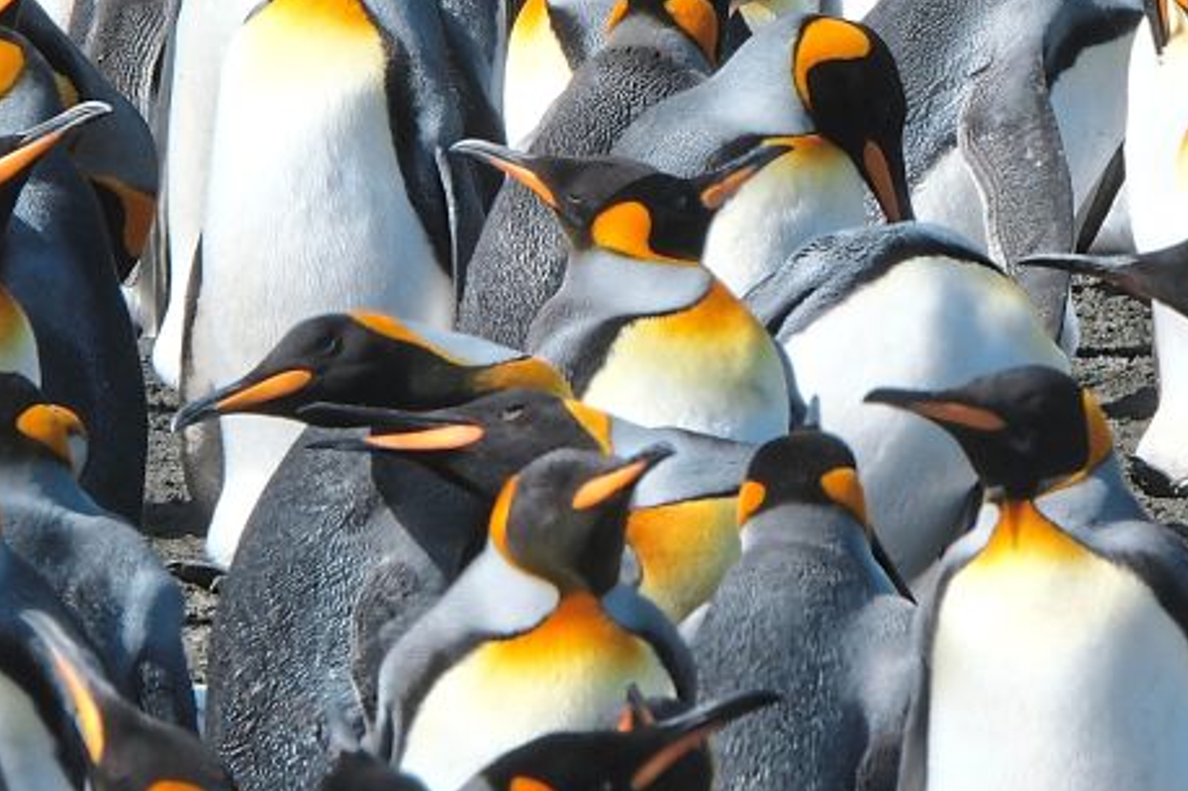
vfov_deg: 0.8
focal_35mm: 1624
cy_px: -148
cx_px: 1268
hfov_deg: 1.3
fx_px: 53570
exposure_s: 1/340
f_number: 18
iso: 800
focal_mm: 400
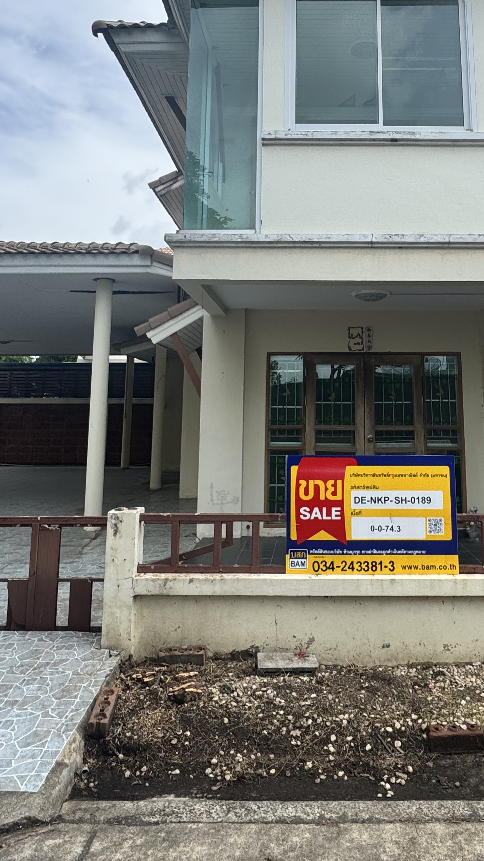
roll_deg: -0.1
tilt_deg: +10.1
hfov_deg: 42.5
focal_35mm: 27
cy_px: 313
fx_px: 616
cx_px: 311
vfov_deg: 68.6
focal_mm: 2.22
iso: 50
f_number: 2.2
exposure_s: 1/1034
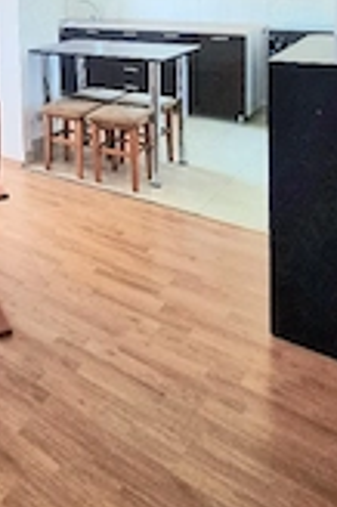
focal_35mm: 33
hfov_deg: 33.5
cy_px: -12
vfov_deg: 46.7
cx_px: -53
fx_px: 464
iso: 250
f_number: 2.2
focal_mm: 2.2
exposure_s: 1/50
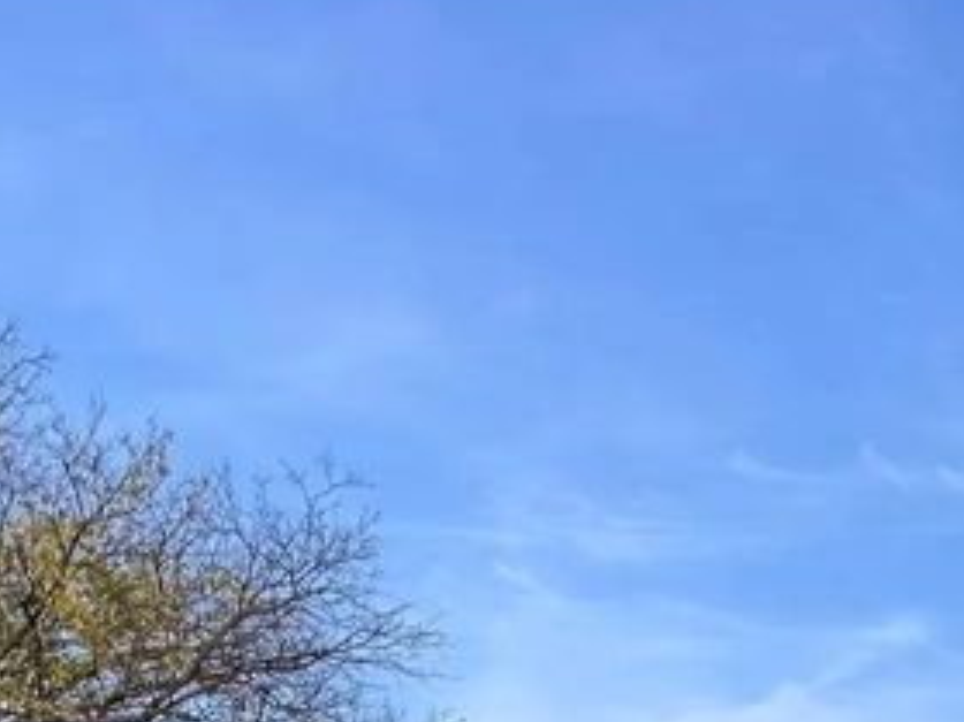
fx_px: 2450
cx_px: 936
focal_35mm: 88
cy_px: 1285
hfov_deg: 21.6
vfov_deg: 14.7
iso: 80
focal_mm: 6.76
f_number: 1.78
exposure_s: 1/1193
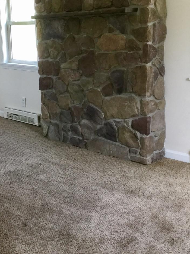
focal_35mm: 51
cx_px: 43
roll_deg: +2.8
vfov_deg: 37.1
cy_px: 86
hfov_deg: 28.0
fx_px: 373
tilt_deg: -10.1
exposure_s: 1/30
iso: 64
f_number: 2.4
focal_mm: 3.3
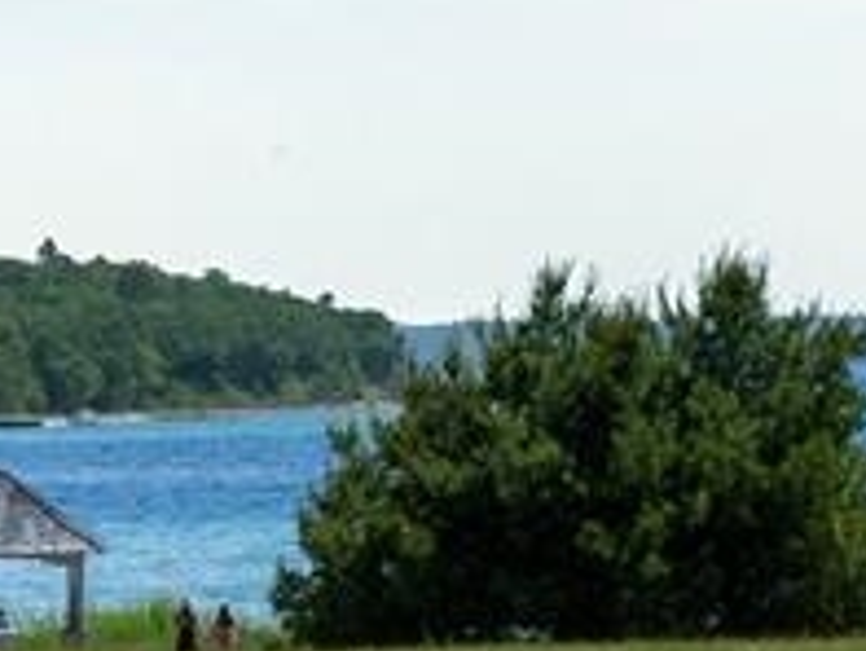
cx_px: 1051
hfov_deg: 5.6
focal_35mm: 349
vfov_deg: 4.2
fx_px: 8736
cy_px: -361
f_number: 22
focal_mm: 70
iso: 800
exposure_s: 1/400
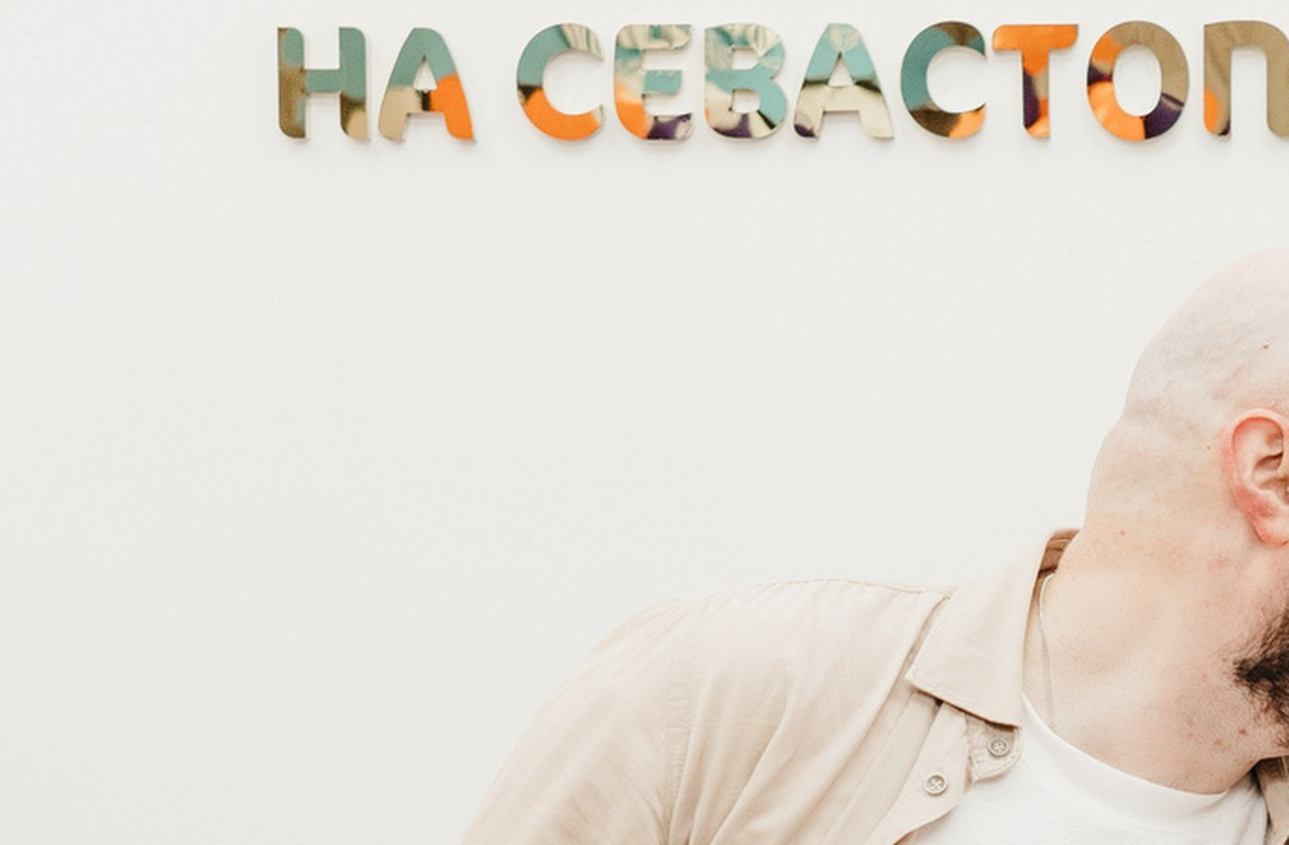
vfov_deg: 10.4
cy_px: 814
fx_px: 4631
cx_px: 1394
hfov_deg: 15.5
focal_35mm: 130
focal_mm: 34
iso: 250
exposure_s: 1/160
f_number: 4
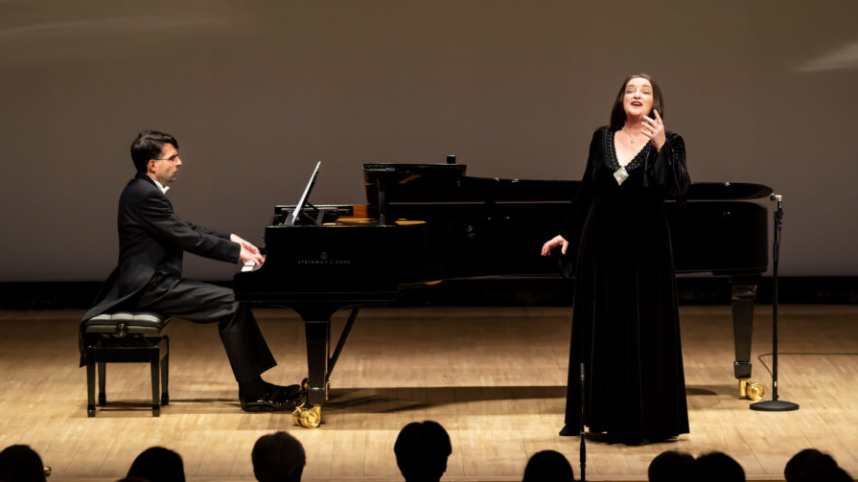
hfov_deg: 12.2
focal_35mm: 176
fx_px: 4003
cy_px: 254
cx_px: 428
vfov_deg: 6.9
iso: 3200
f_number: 4.5
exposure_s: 1/250
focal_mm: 167
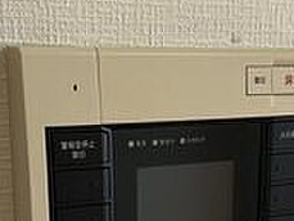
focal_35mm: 68
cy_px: 213
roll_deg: +0.7
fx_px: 578
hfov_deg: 28.5
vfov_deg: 21.0
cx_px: 132
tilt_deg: -16.2
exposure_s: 1/129
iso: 32
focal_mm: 5.1
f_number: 1.6
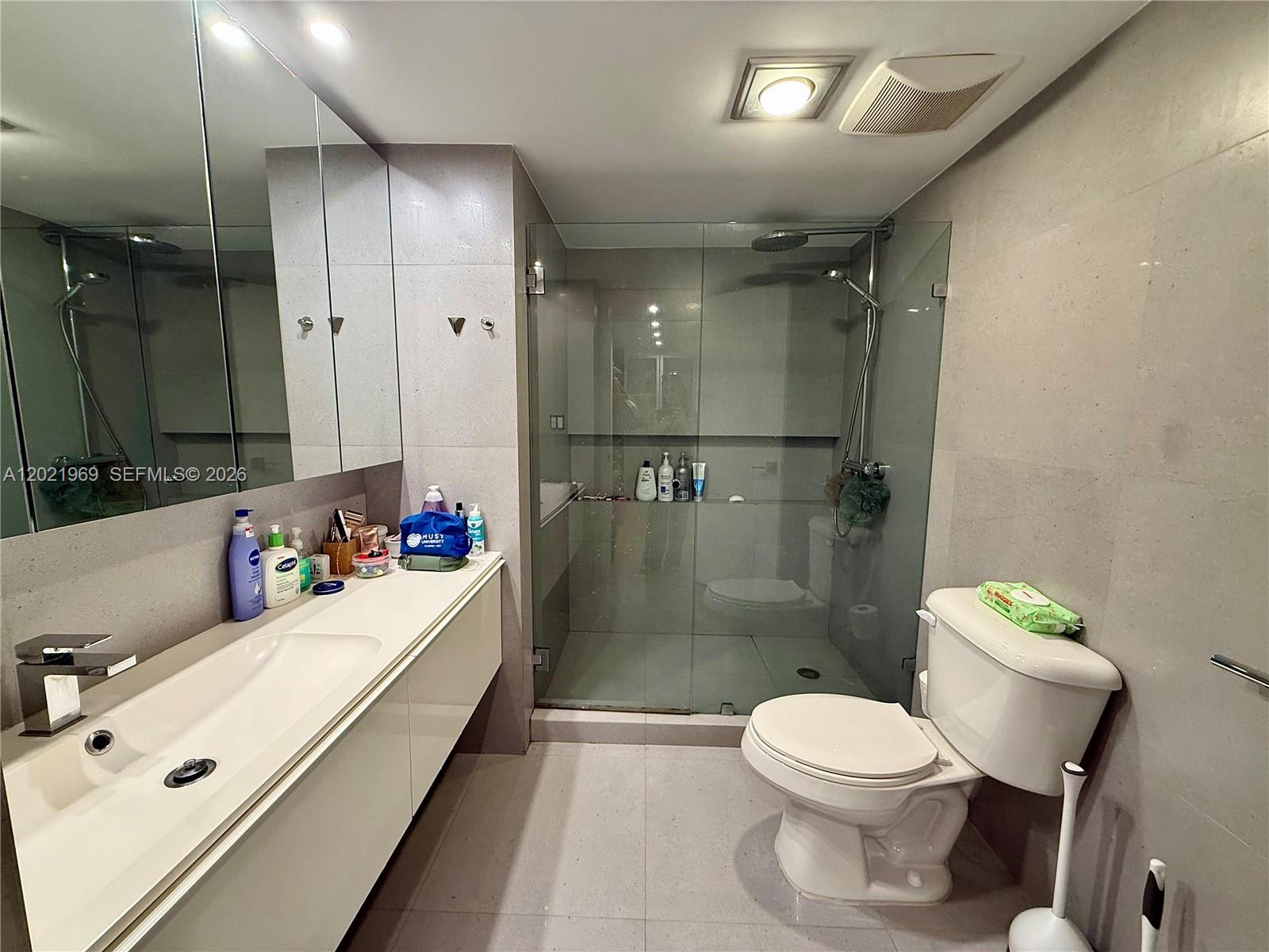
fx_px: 513
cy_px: 476
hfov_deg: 102.1
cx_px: 634
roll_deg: -0.3
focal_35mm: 14
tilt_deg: -7.4
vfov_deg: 85.7
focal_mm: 2.22
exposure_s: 1/60
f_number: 2.2
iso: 200
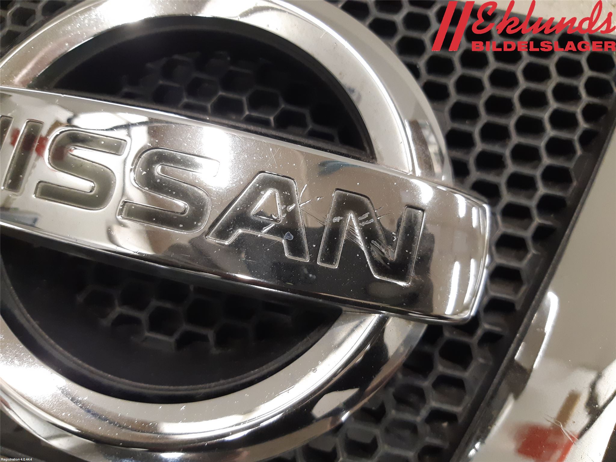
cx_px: 308
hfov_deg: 67.3
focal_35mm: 26
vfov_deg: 53.1
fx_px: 463
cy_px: 231
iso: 250
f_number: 1.7
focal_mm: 3.93
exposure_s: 1/50
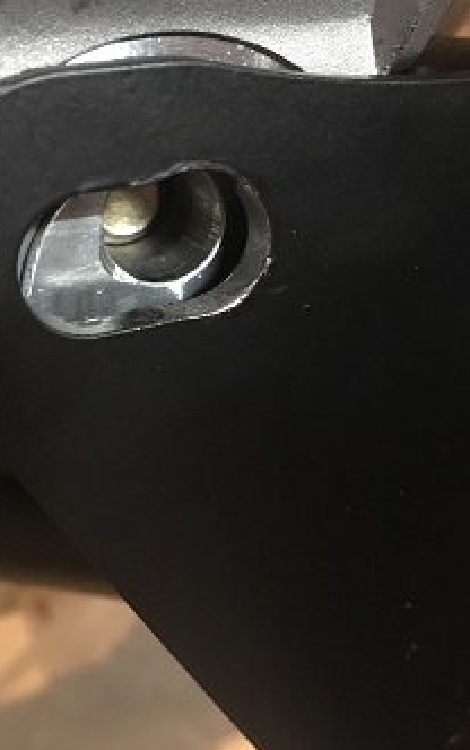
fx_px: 757
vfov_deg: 52.4
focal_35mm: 37
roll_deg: +1.5
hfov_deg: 34.5
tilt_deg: -22.5
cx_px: 233
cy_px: 303
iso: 1000
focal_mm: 4.15
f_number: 2.2
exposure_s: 1/15
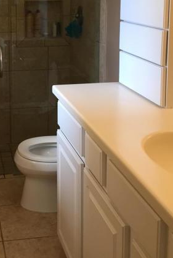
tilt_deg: -7.2
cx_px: 20
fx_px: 396
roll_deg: +0.5
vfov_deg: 34.9
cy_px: 47
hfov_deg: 24.0
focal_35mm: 55
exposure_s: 1/30
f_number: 2.2
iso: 80
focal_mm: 4.15
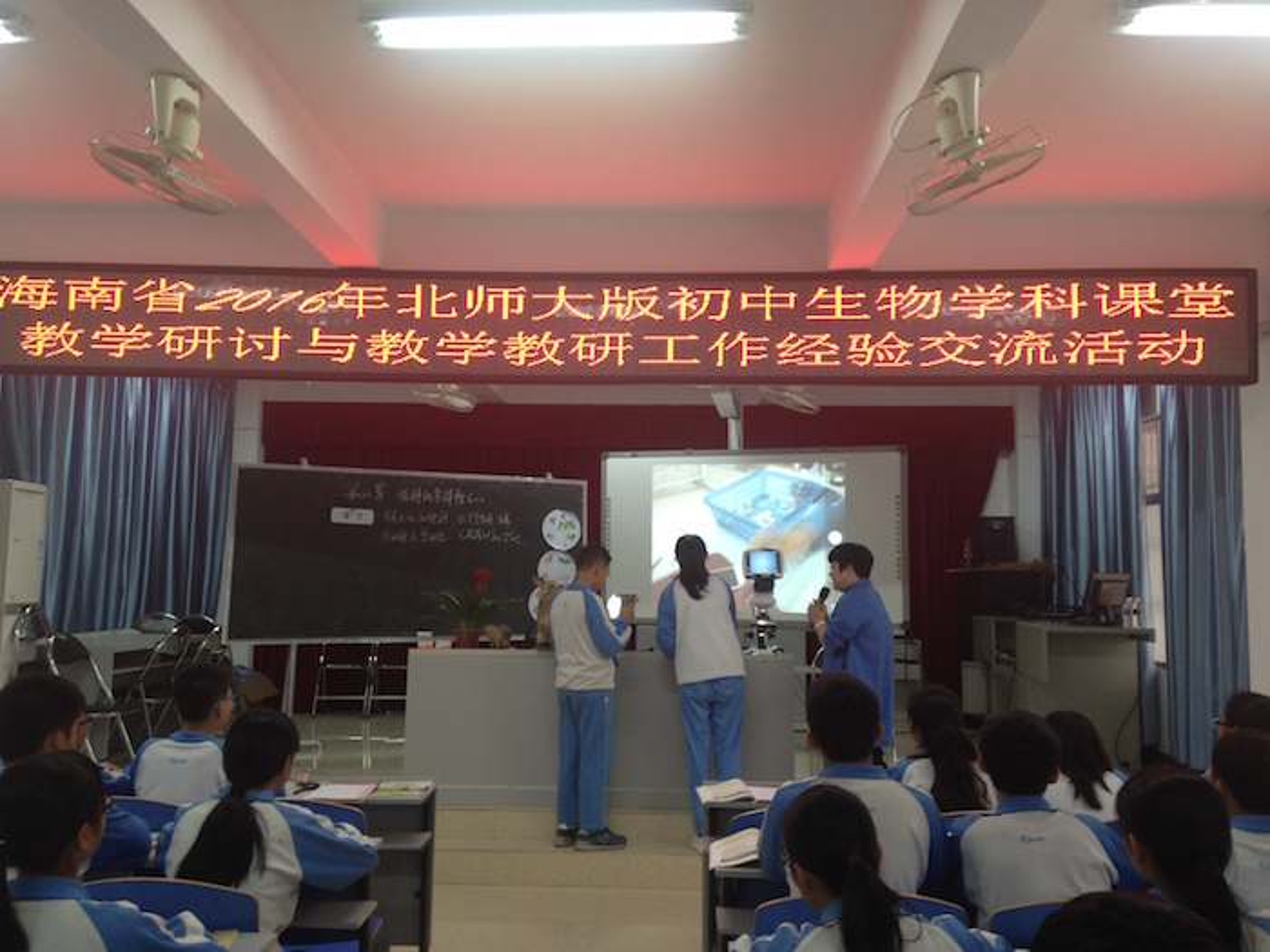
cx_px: 635
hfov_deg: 55.4
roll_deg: -1.2
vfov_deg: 42.9
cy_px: 476
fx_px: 1211
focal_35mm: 33
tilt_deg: +5.5
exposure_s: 1/20
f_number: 2.4
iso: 64
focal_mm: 4.12
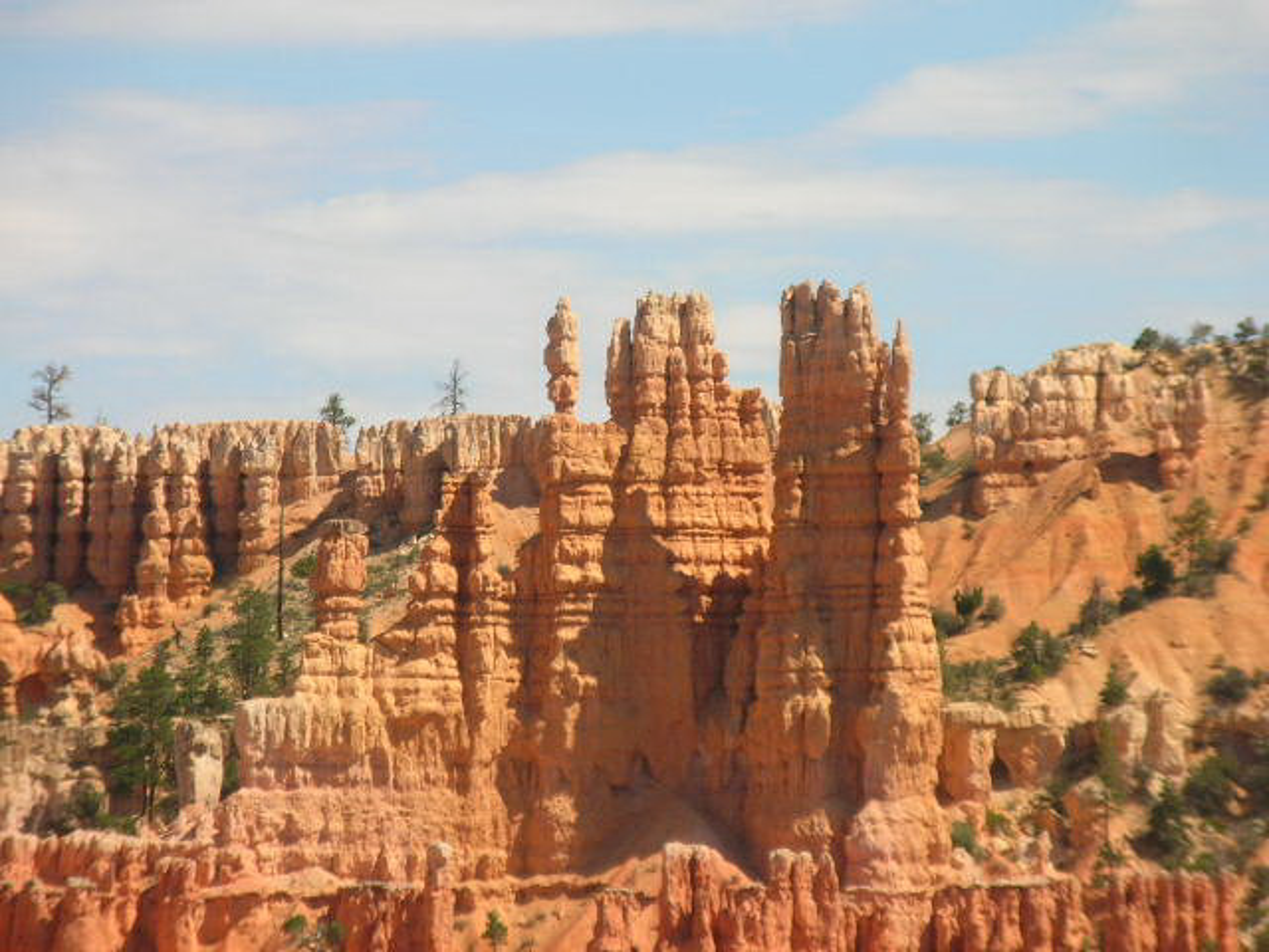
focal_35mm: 303
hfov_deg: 6.5
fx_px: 11108
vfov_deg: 4.9
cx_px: 634
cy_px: 476
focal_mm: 50
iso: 50
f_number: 4.4
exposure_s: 1/473
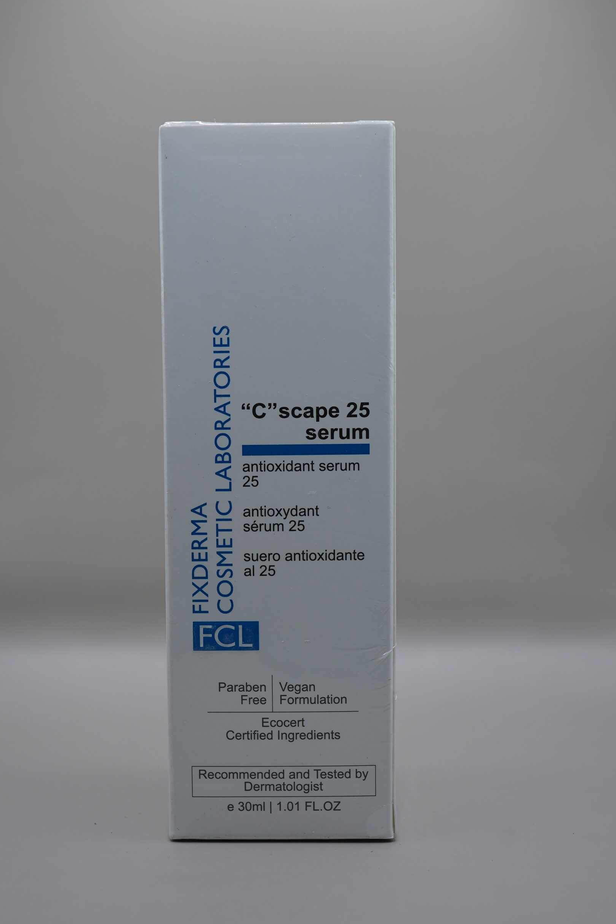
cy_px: 476
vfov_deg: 50.7
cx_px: 303
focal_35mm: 38
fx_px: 975
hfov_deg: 35.1
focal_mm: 24
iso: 125
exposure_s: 1/80
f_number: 6.3
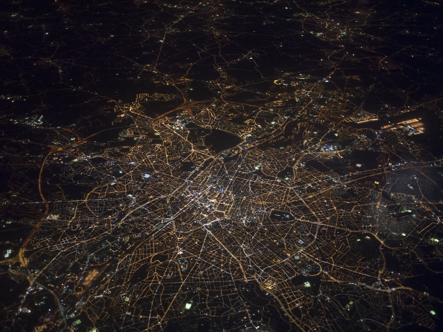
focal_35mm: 40
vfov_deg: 36.0
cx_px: 222
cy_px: 166
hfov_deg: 46.8
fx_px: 512
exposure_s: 1/8
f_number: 1.7
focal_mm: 20
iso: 800
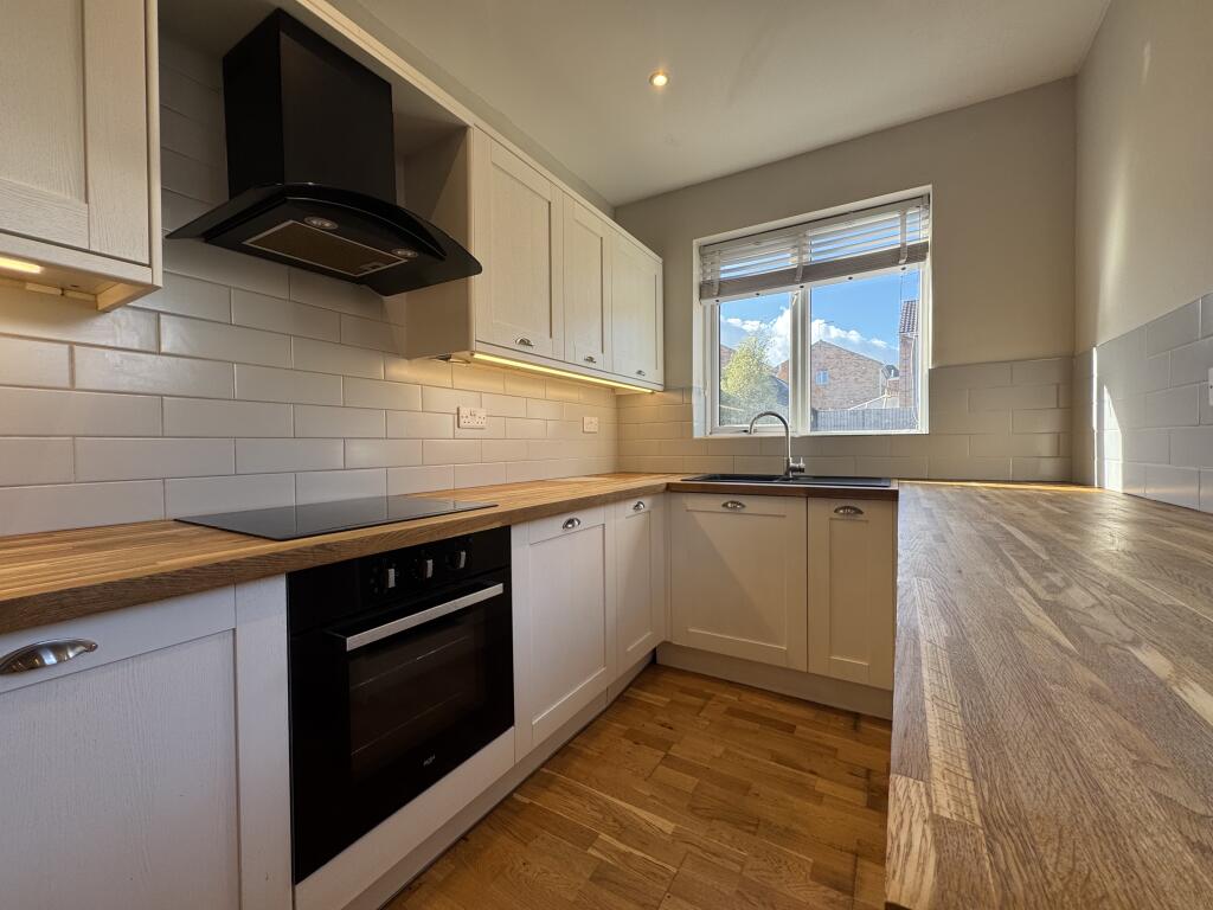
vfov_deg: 85.7
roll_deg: +0.7
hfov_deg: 102.1
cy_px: 455
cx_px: 606
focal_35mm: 14
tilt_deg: -1.2
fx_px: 491
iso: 40
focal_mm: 2.22
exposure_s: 1/166
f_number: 2.2
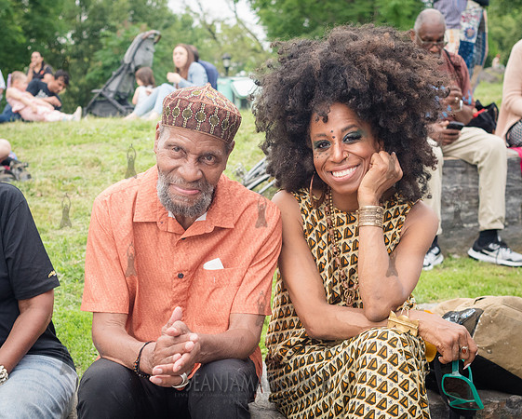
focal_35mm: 57
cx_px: 203
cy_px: 258
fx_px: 877
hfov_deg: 33.0
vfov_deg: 26.8
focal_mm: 35
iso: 1600
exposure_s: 1/250
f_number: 4.5
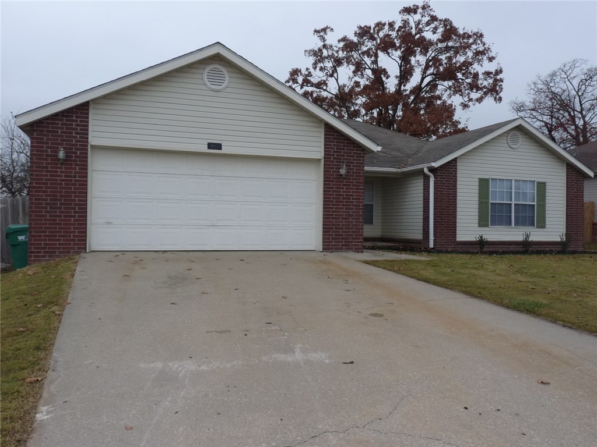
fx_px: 500
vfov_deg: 48.2
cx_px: 298
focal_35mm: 29
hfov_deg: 61.7
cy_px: 224
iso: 125
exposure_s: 1/100
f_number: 4
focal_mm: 4.8
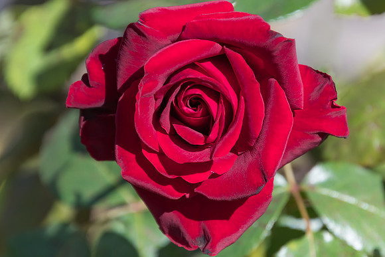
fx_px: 8900
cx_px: 191
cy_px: 105
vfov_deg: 1.7
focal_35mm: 832
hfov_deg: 2.5
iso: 100
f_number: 6.3
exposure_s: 1/320
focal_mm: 400
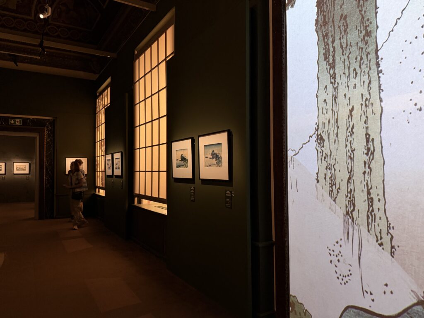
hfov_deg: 71.6
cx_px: 212
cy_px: 159
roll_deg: +0.8
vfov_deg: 56.8
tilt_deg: +1.3
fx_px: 294
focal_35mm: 24
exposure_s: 1/50
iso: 500
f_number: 1.78
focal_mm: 6.76
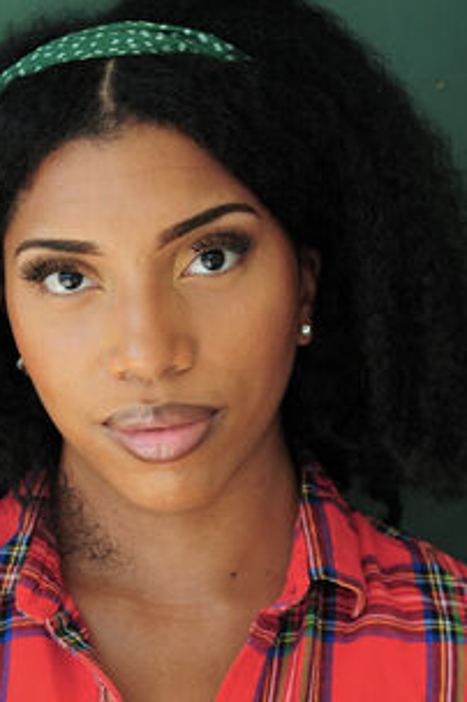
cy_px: 517
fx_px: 2613
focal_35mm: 134
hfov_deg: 10.2
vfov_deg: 15.3
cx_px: 135
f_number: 5
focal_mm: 85
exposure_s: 1/400
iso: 400
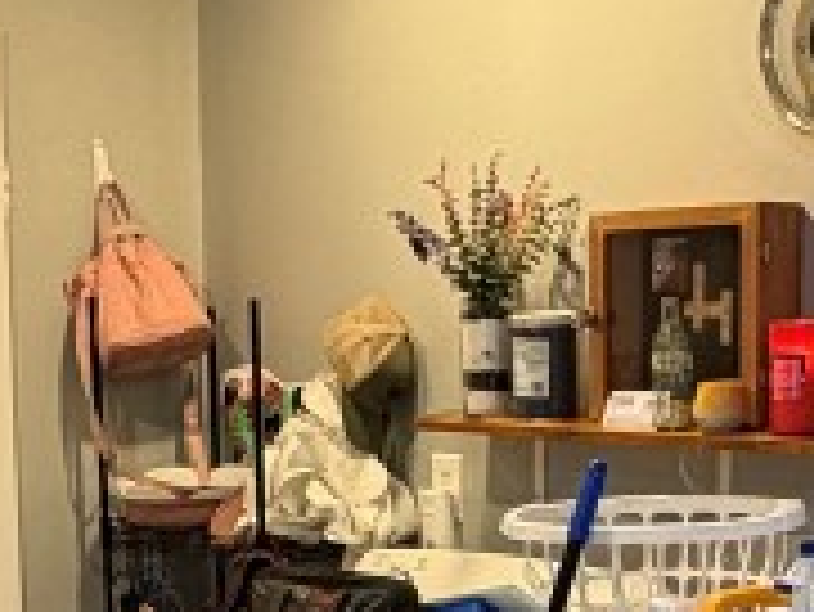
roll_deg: +0.0
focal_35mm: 79
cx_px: 391
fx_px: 1859
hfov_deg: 24.7
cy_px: 598
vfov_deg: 18.3
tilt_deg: -9.8
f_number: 2.2
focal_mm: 2.22
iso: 320
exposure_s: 1/60
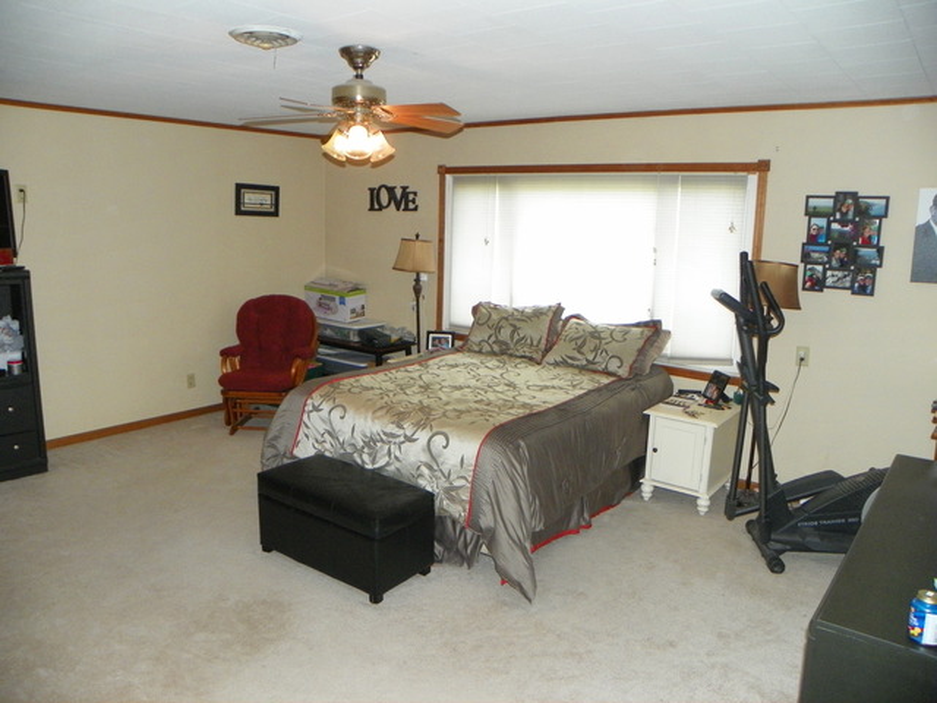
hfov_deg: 67.3
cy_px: 352
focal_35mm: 26
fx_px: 704
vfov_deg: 53.1
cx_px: 468
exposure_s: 1/40
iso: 125
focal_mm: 4.6
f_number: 2.8
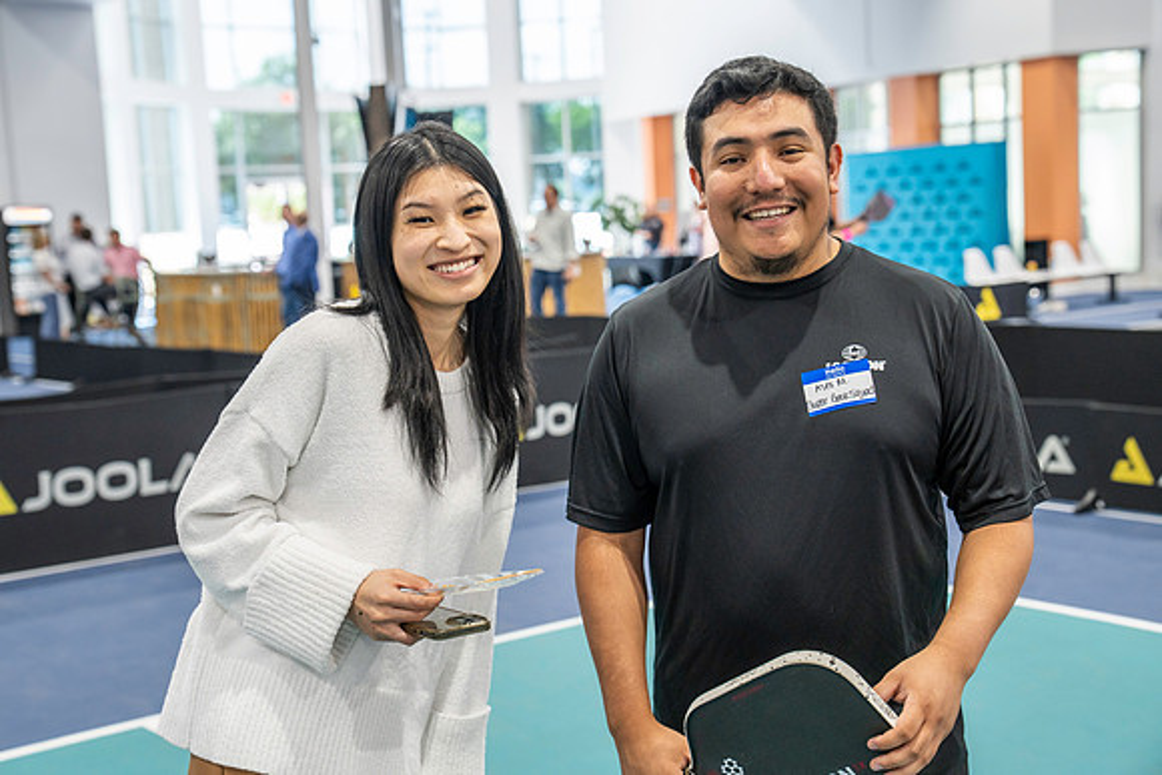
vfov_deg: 24.7
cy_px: 366
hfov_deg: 36.3
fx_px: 1773
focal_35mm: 55
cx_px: 548
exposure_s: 1/160
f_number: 4
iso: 1250
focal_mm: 52
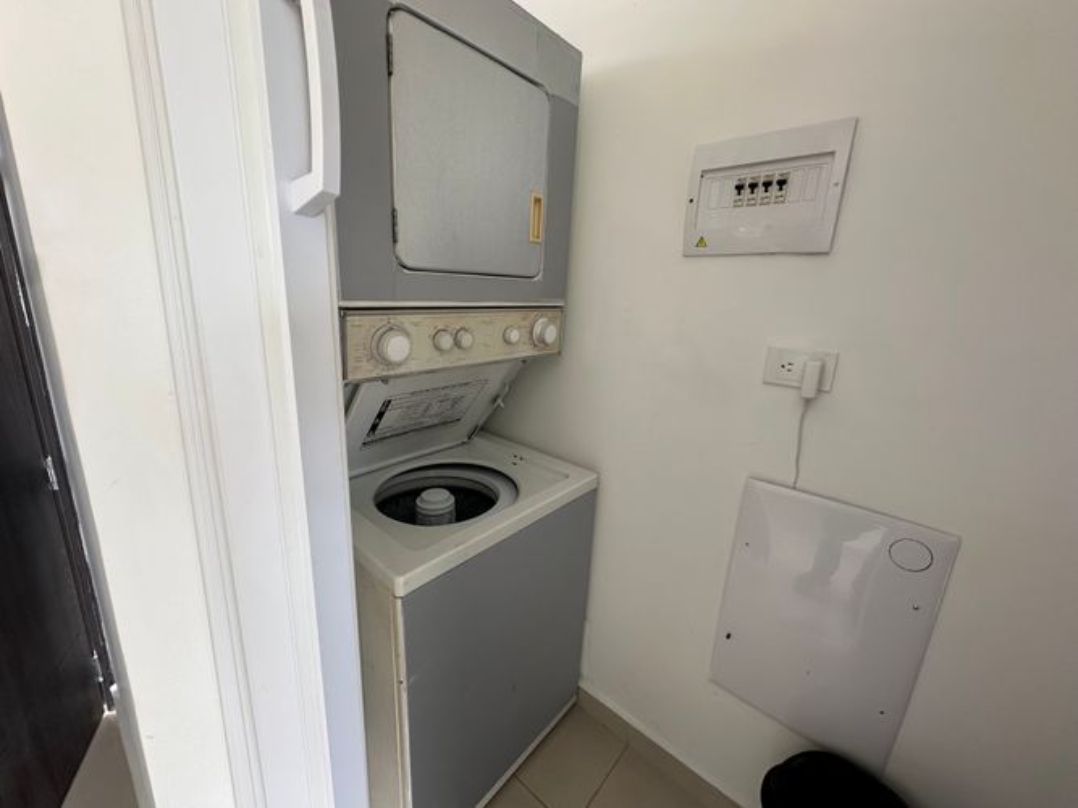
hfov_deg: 102.1
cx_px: 539
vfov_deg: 85.7
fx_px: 436
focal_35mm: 14
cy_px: 404
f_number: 2.2
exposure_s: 1/99
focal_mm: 2.22
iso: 100
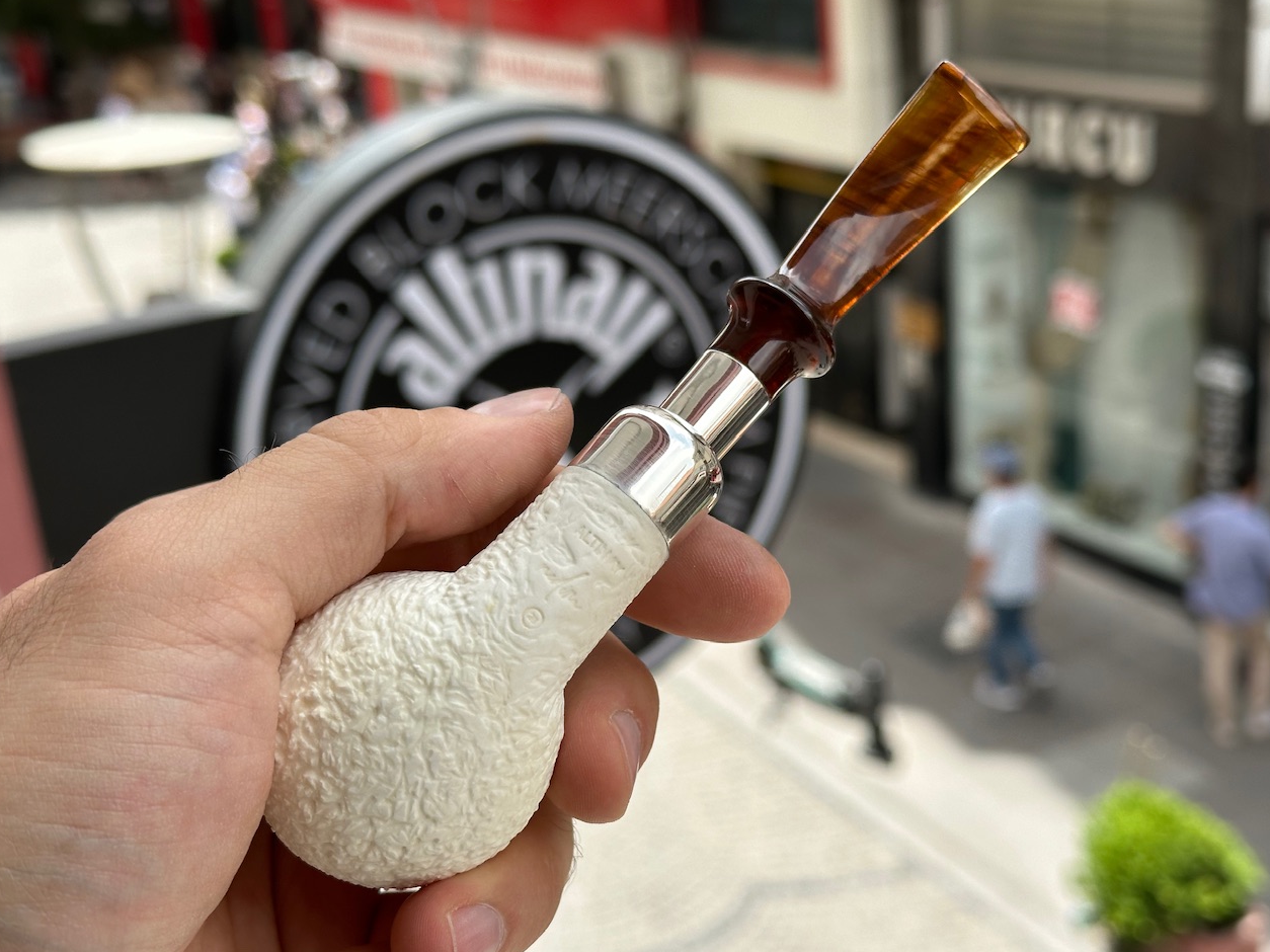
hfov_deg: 38.9
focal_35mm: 49
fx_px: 1797
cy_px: 474
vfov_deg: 29.7
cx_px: 637
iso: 64
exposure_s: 1/1613
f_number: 1.78
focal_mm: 6.86
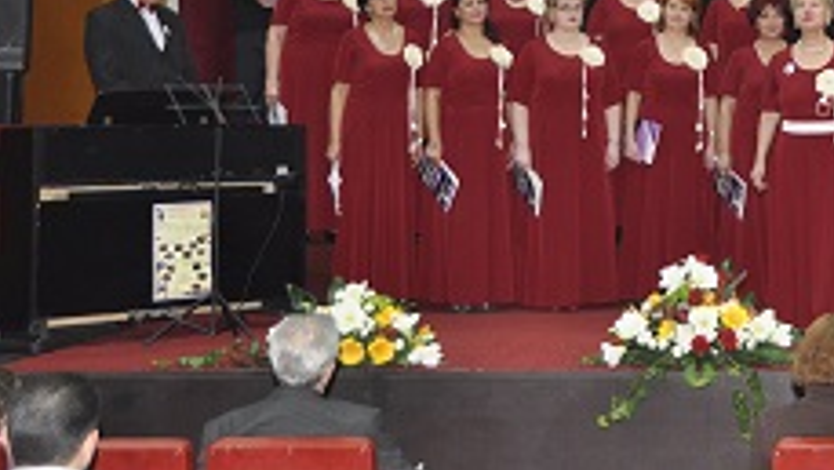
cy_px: -42
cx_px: 778
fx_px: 2079
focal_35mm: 94
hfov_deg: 22.1
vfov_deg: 12.7
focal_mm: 32
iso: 800
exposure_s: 1/60
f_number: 4.2
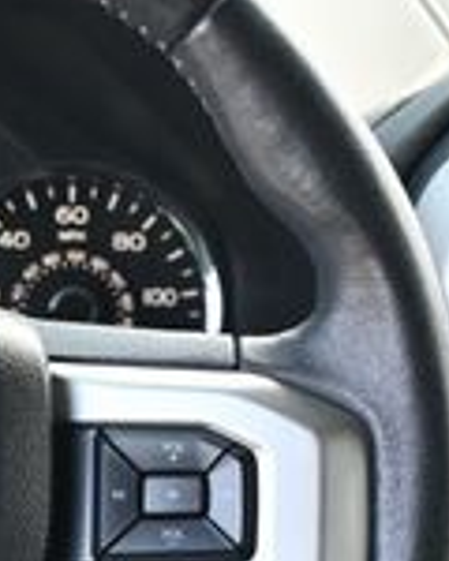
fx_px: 2492
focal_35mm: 150
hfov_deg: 10.0
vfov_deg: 12.7
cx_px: -228
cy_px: 524
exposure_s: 1/125
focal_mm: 25
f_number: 4.2
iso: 500
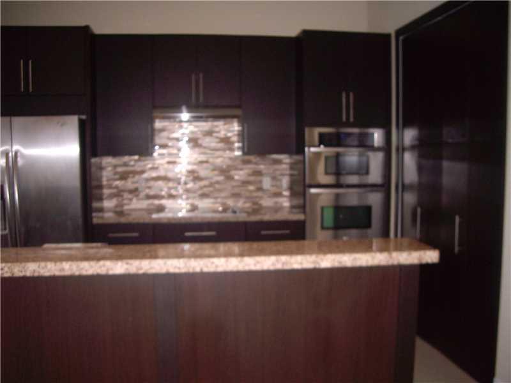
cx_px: 256
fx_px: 561
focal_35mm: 38
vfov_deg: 37.7
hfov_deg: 49.0
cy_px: 192
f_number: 2.7
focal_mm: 6.2
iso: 200
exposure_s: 1/40
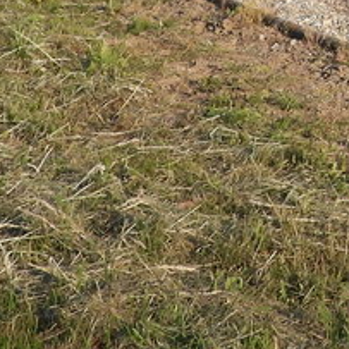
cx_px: 614
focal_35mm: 245
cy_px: -223
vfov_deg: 7.0
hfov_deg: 7.0
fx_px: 2795
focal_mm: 8.5
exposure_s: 1/400
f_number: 3.2
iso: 100
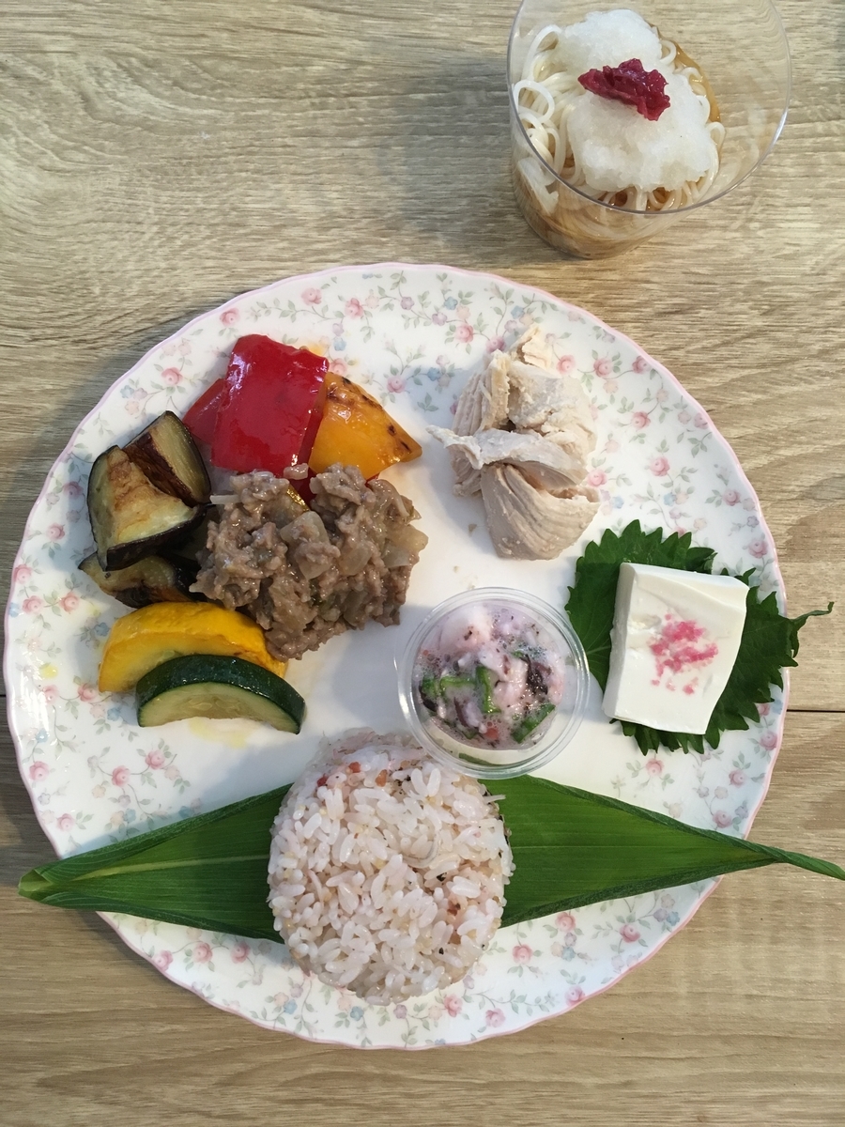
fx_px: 944
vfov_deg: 61.7
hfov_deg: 48.2
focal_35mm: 29
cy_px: 564
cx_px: 422
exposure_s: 1/30
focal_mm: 4.15
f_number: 2.2
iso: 125
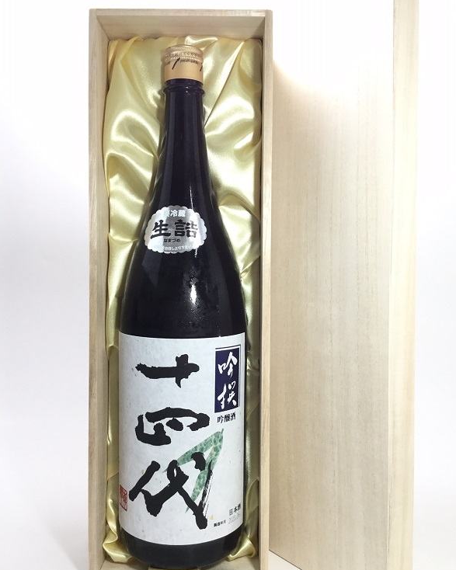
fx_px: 557
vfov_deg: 54.2
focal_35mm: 33
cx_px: 231
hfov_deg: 44.5
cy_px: 296
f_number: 2.4
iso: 32
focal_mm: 3.3
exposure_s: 1/30
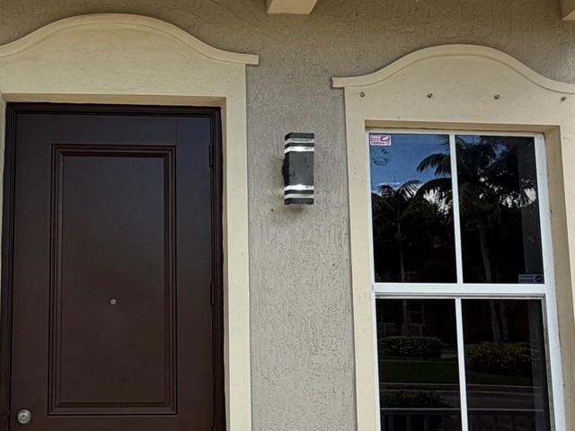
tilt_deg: +7.2
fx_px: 581
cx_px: 128
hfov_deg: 50.0
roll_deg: -0.2
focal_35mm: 35
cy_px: 261
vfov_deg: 40.5
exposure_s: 1/388
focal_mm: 2.22
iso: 50
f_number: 2.2
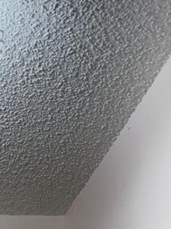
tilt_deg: +9.1
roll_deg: -1.4
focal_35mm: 103
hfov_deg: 13.5
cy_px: 364
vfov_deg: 16.9
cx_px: -84
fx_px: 679
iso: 125
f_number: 1.6
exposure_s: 1/199
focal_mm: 5.96
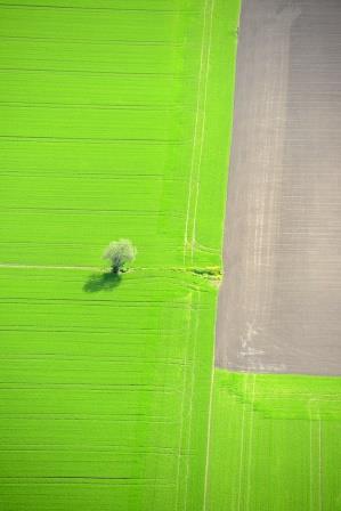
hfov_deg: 6.9
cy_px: 256
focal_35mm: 200
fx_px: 2839
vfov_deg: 10.3
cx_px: 170
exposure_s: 1/3200
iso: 1600
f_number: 6.3
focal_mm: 200
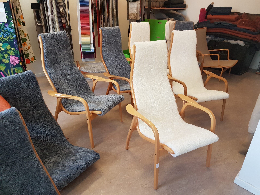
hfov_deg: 67.3
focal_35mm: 26
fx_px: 195
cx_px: 130
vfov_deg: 53.1
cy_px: 98
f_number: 1.7
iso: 160
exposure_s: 1/100
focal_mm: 4.2
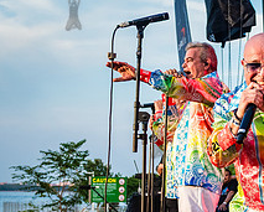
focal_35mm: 92
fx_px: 720
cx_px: 285
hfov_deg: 19.9
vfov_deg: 16.6
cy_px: 186
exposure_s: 1/640
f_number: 4
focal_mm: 31
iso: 2000
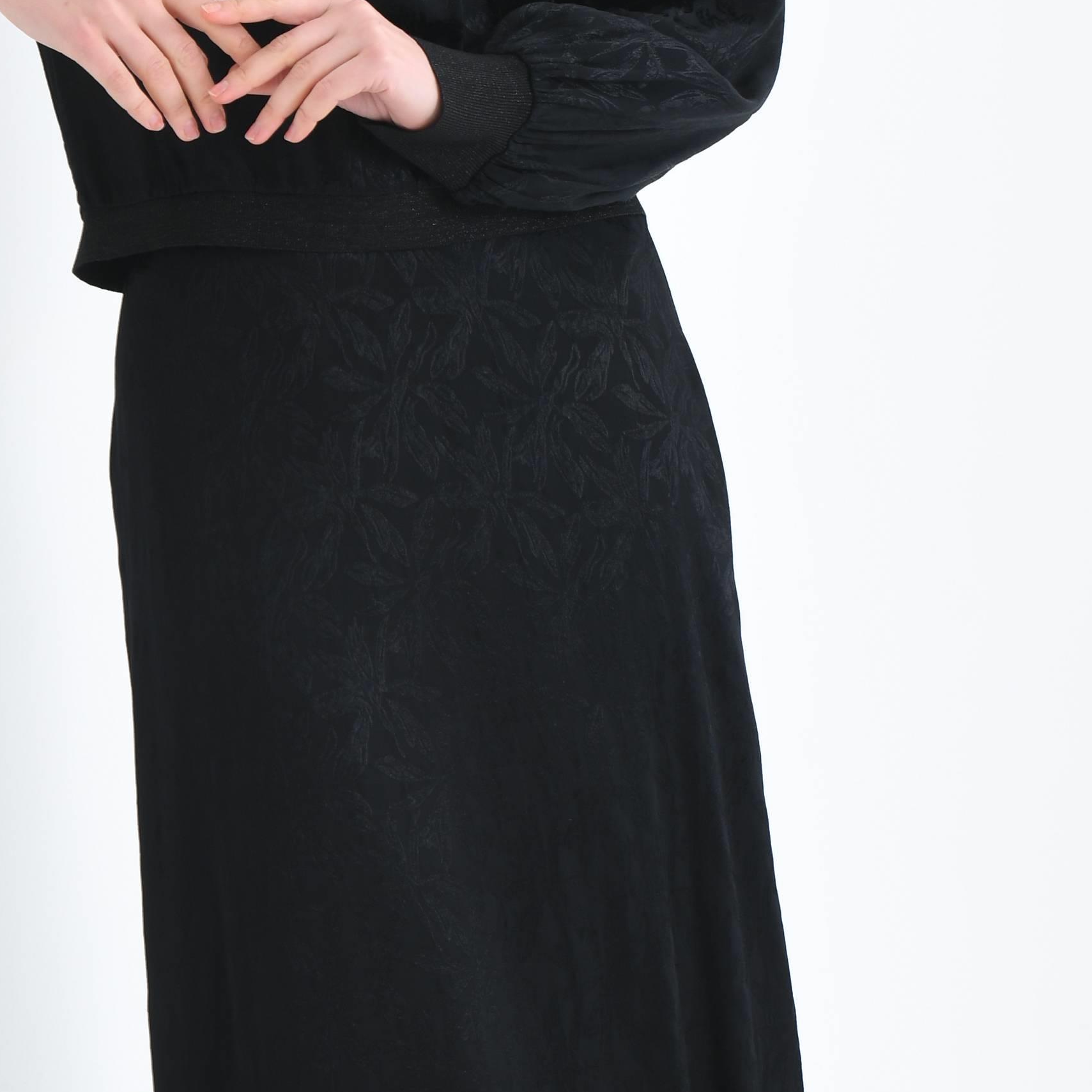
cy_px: 585
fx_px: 5496
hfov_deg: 11.3
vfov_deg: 11.3
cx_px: 353
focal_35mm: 154
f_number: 7.1
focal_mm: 50
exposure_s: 1/125
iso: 250
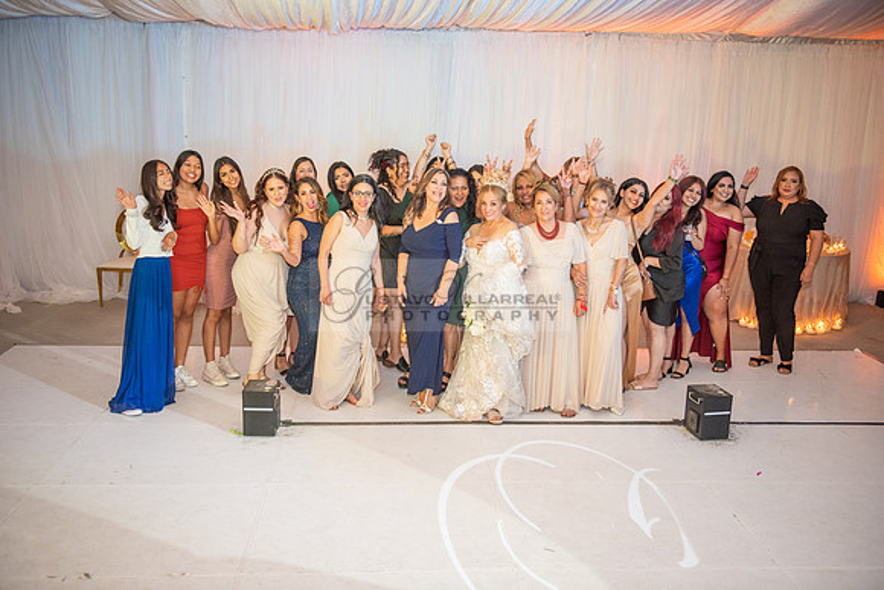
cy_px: 295
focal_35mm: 35
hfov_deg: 54.4
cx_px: 442
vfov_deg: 37.9
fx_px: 860
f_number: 2.8
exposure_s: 1/160
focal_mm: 35
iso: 1000
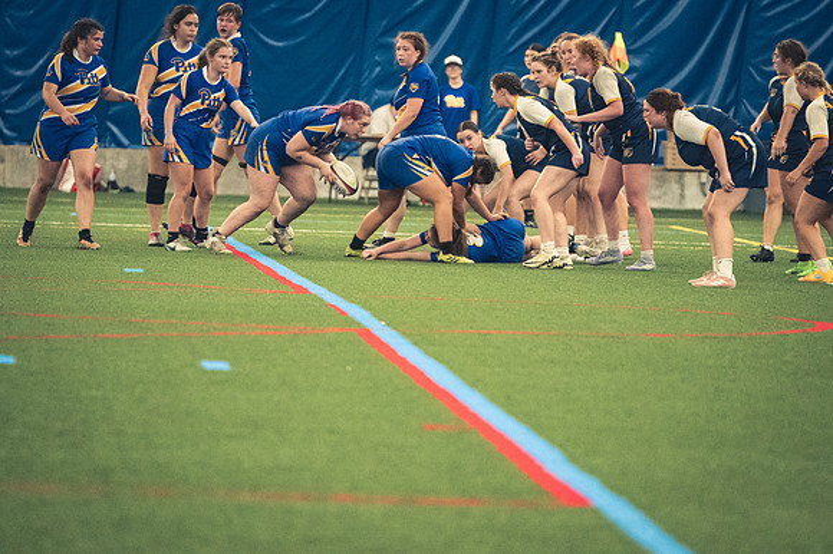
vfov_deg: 4.6
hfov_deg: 6.9
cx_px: 416
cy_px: 277
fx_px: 6937
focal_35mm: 300
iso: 12800
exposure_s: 1/500
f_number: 2.8
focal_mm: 200
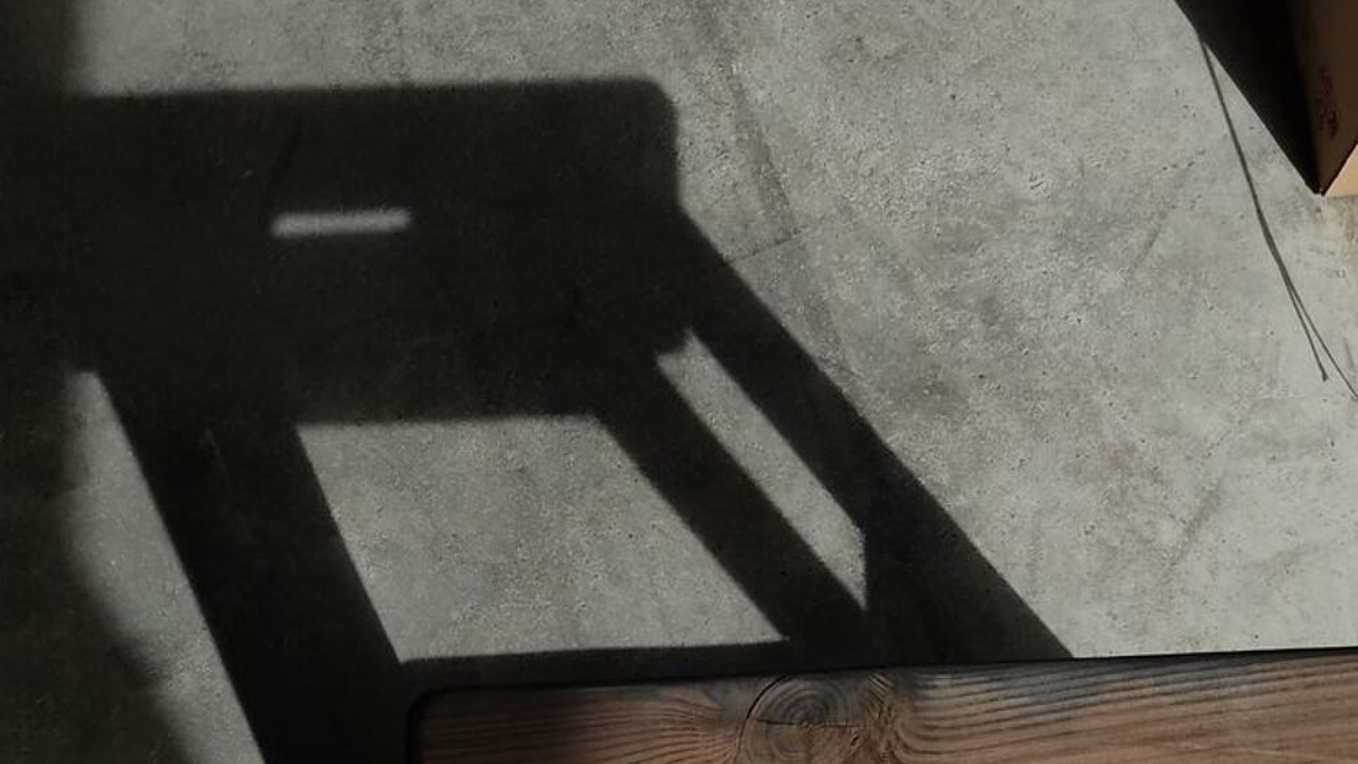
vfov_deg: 28.0
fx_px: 1368
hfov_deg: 52.8
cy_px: 873
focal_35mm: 38
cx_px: 676
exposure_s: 1/1600
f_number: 1.79
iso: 200
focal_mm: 4.74
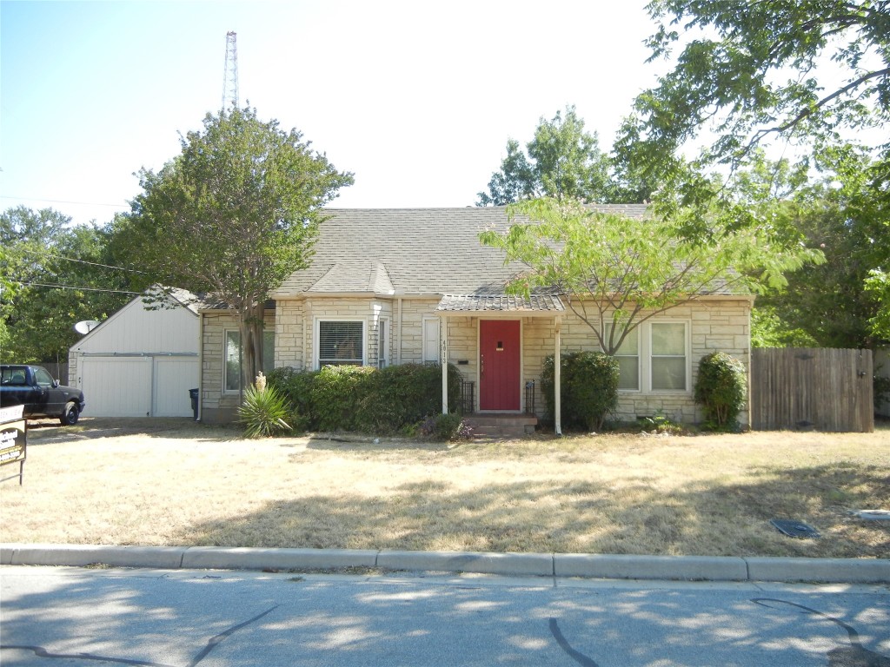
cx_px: 445
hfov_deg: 60.0
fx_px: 771
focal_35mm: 30
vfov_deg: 46.8
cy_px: 334
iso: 160
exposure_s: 1/429
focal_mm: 5.4
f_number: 3.5
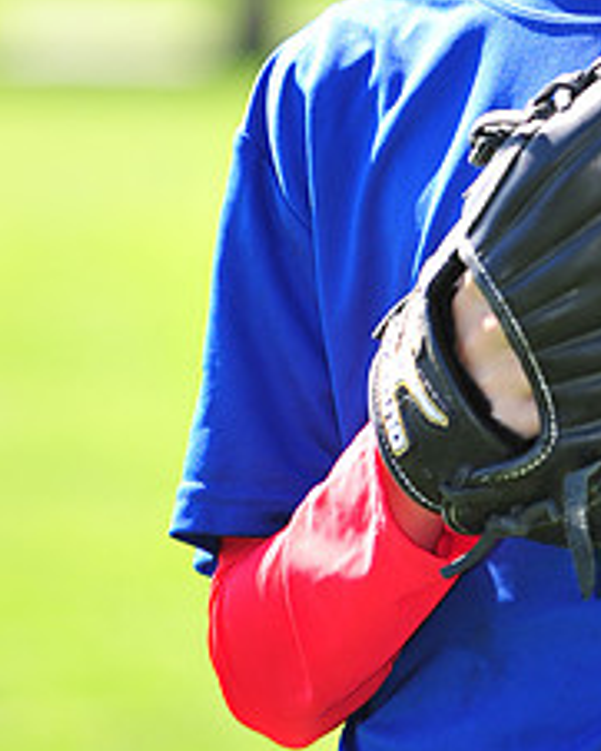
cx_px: 638
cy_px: -163
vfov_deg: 4.0
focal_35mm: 482
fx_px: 10710
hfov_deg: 3.2
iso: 200
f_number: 5.6
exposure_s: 1/250
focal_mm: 200
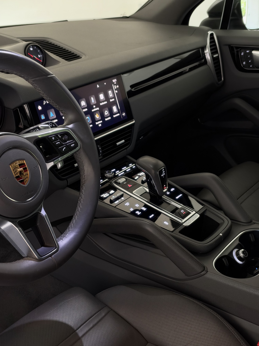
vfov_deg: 39.7
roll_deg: +2.5
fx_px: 479
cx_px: 130
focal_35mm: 48
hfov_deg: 30.3
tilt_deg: -23.3
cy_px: 173
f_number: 1.48
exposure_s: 1/41
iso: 160
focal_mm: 6.93
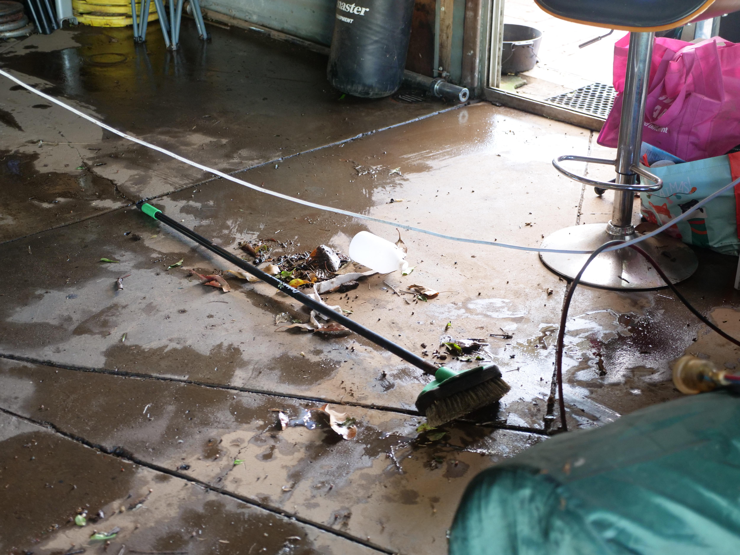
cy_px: 278
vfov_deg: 27.0
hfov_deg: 35.5
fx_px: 1154
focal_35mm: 54
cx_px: 370
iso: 1000
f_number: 2.8
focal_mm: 27
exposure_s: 1/60
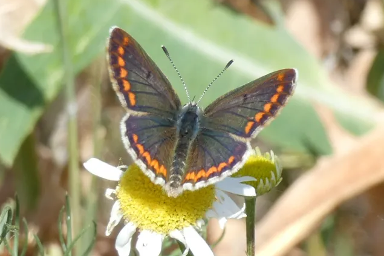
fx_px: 1610
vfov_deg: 9.1
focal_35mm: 151
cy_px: 124
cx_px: 191
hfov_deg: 13.6
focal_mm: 25.8
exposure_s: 1/200
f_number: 5.3
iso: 80
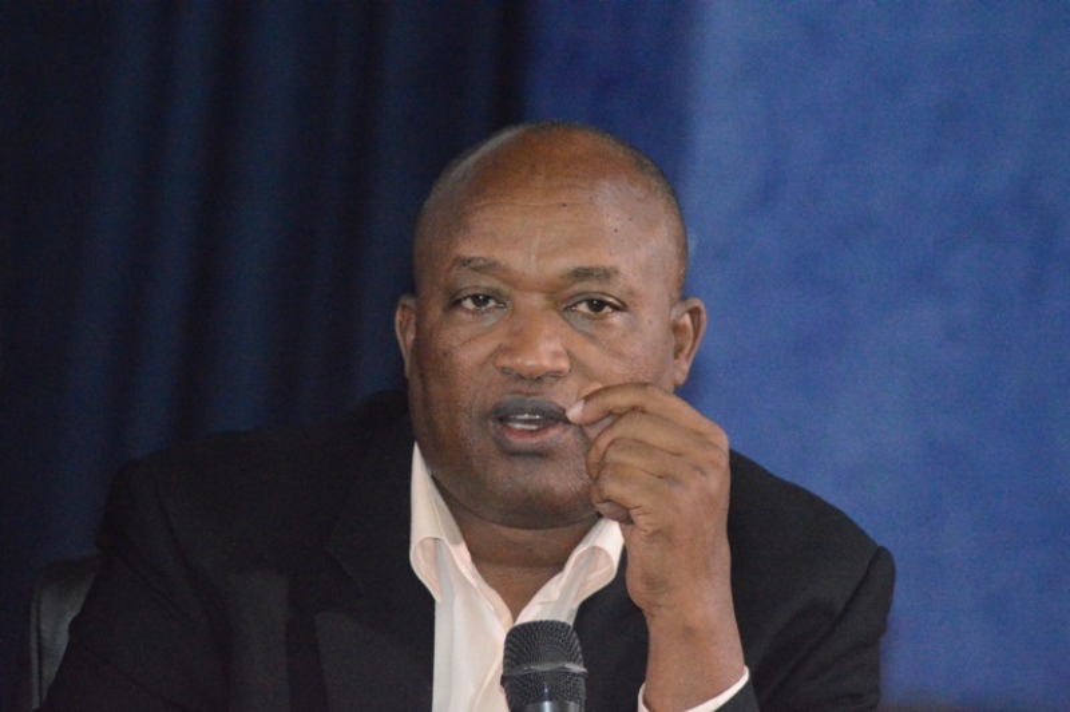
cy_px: 356
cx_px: 535
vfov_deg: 6.8
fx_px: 6014
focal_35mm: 202
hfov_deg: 10.2
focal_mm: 135
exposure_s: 1/200
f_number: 4.2
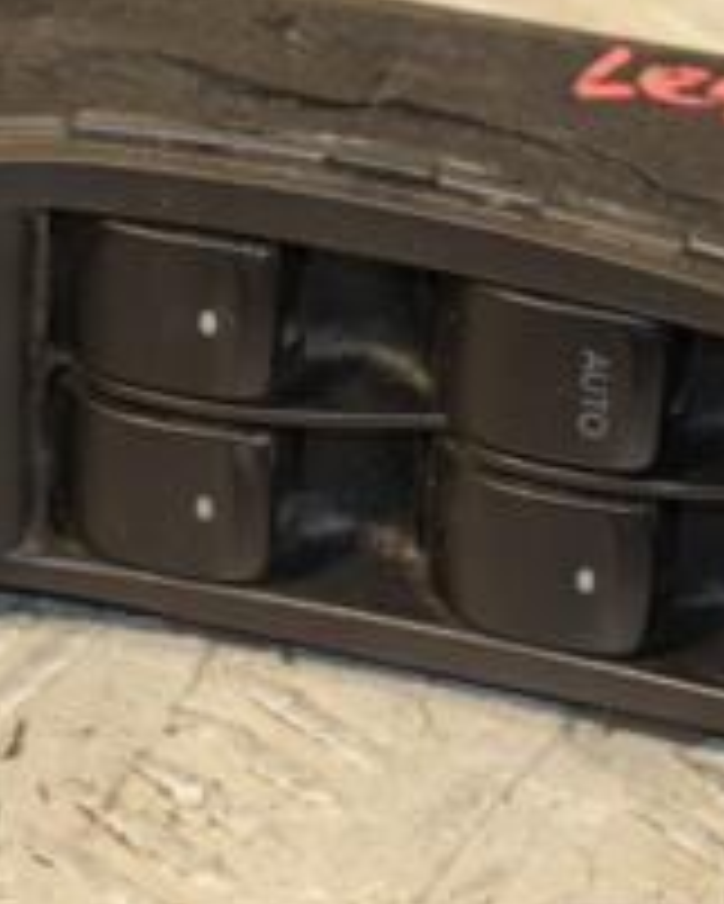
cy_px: 378
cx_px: 468
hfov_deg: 5.9
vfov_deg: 7.4
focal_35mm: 261
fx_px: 6985
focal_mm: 62
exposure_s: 1/80
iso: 800
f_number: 5.3
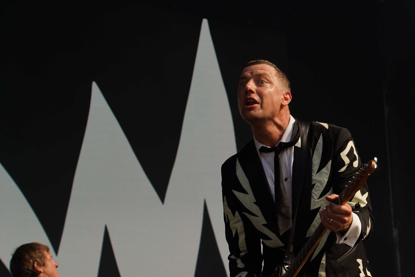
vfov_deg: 14.2
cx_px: 319
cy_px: 212
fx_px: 1107
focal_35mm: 96
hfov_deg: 21.0
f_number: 7.1
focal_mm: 61
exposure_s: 1/400
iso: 100
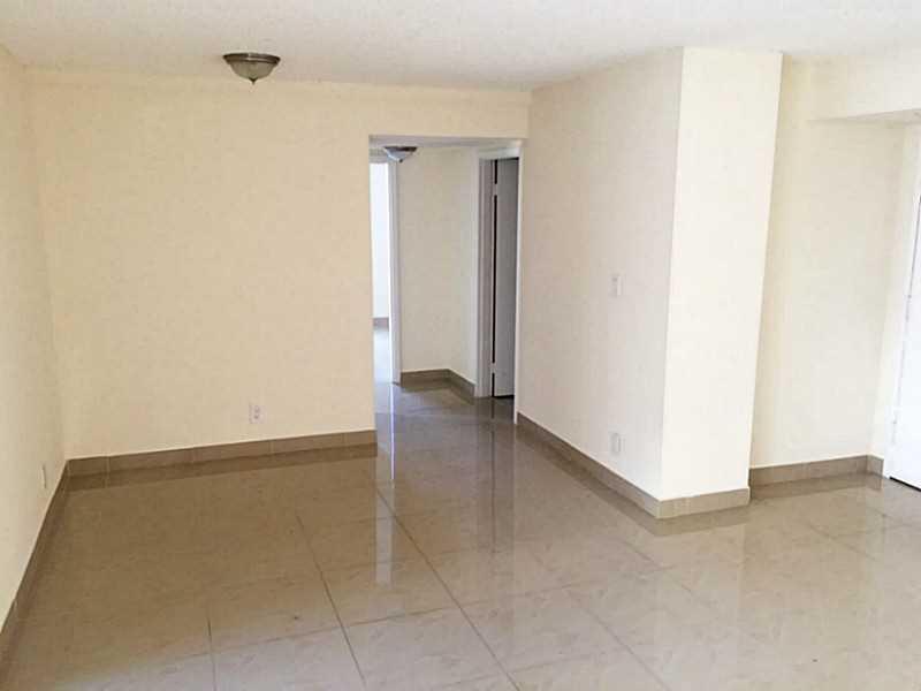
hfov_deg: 61.7
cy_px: 346
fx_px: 772
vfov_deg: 48.2
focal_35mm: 29
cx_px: 460
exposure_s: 1/15
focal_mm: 4.15
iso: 80
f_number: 2.2
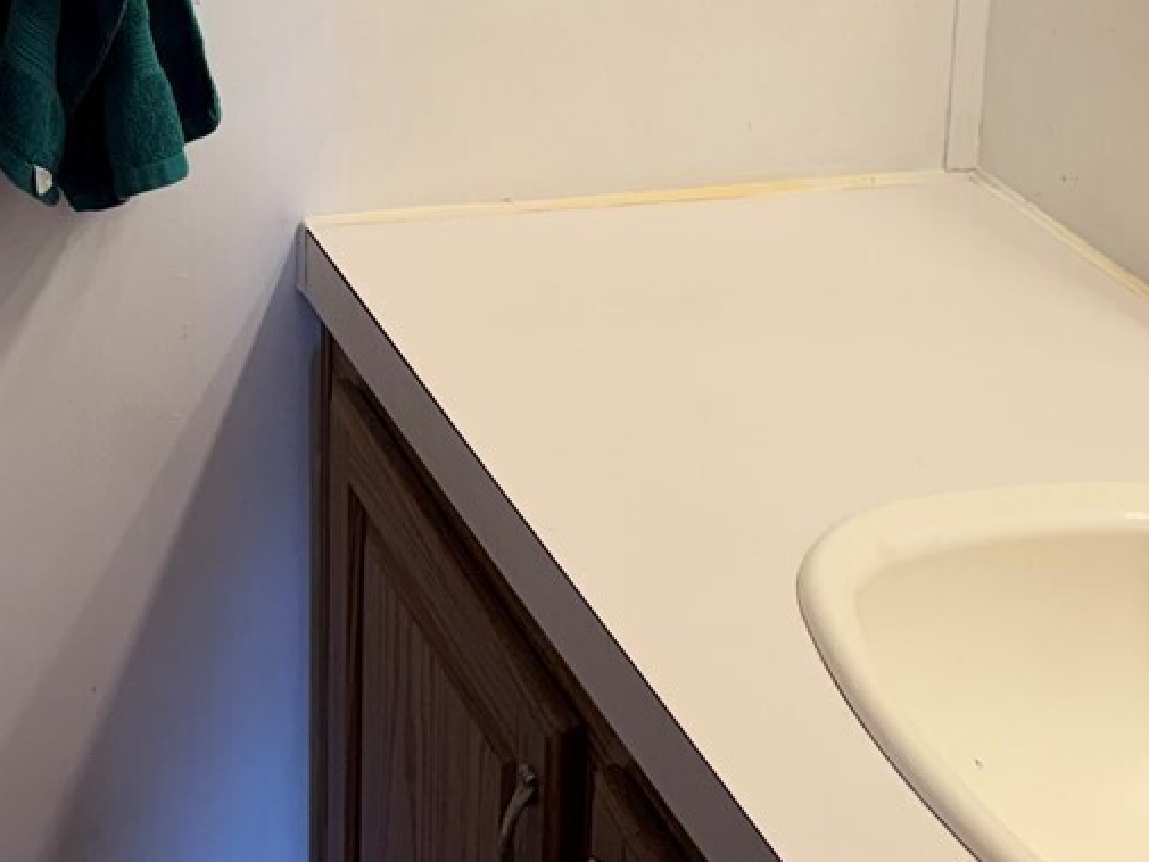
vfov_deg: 17.5
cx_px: 23
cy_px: -409
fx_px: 2523
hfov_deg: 24.6
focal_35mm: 76
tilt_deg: -10.9
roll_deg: -0.6
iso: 64
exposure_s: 1/120
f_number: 1.78
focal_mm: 6.76
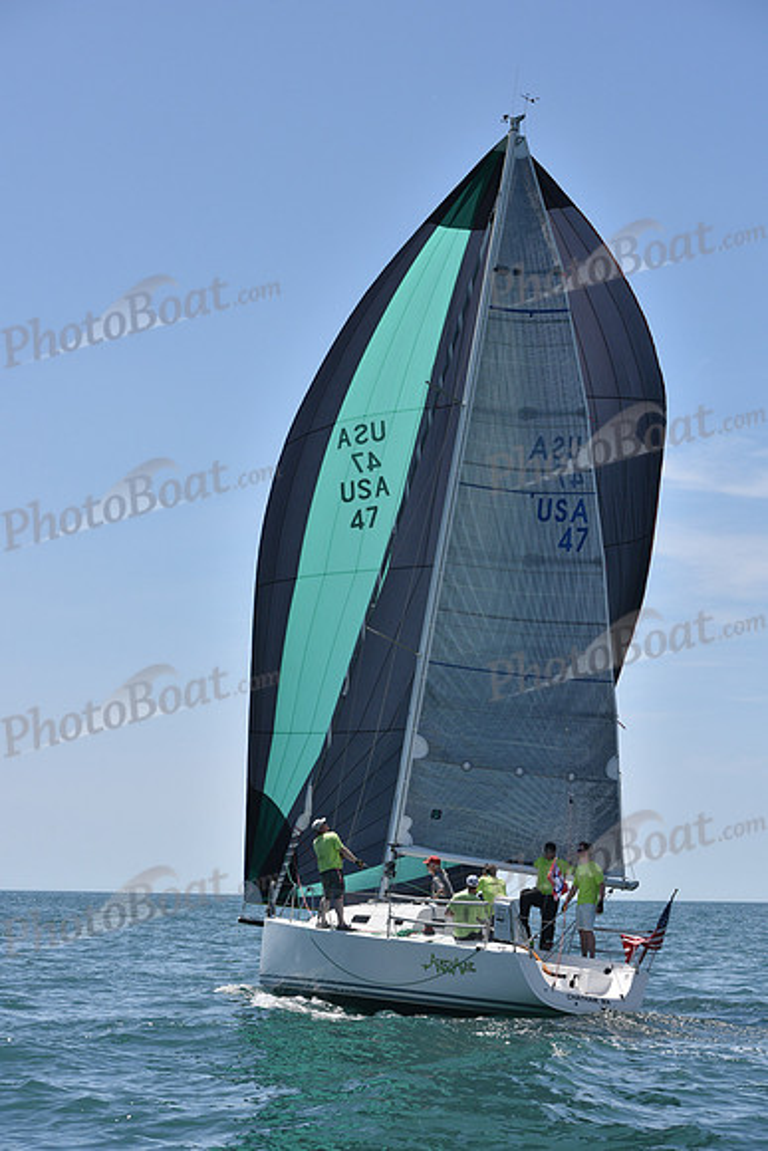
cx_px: 384
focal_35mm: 70
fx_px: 2238
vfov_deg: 28.8
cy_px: 576
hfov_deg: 19.5
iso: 400
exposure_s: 1/800
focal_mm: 70
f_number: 8
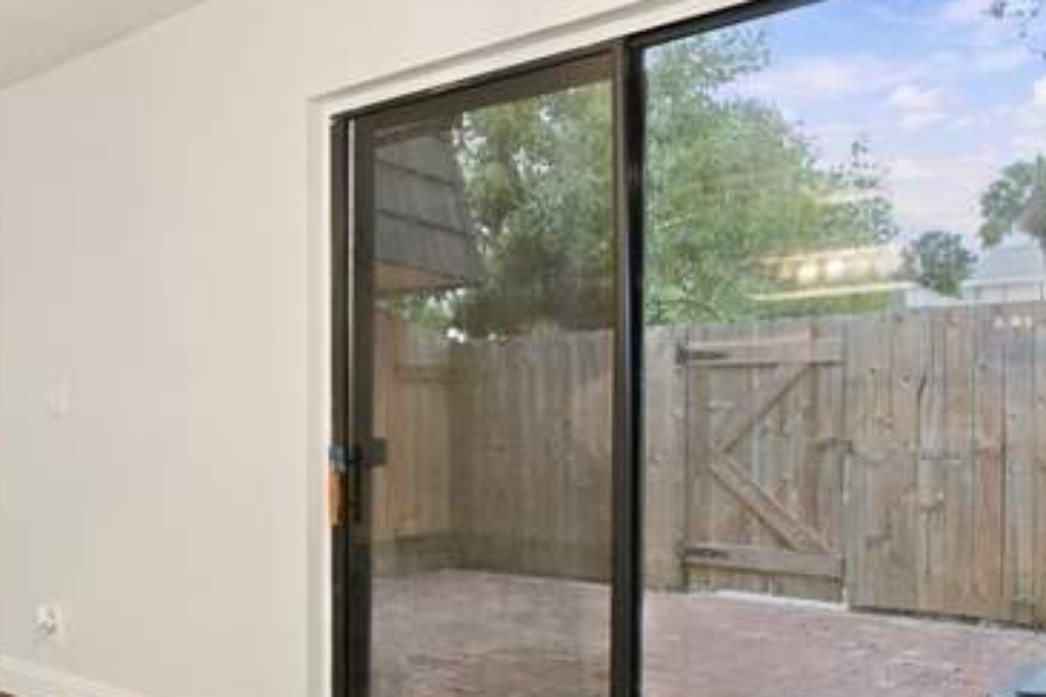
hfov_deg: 51.1
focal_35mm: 36
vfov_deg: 36.5
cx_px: 280
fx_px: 1049
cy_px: 444
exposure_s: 1/6
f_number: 9
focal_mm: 16.5
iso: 1600
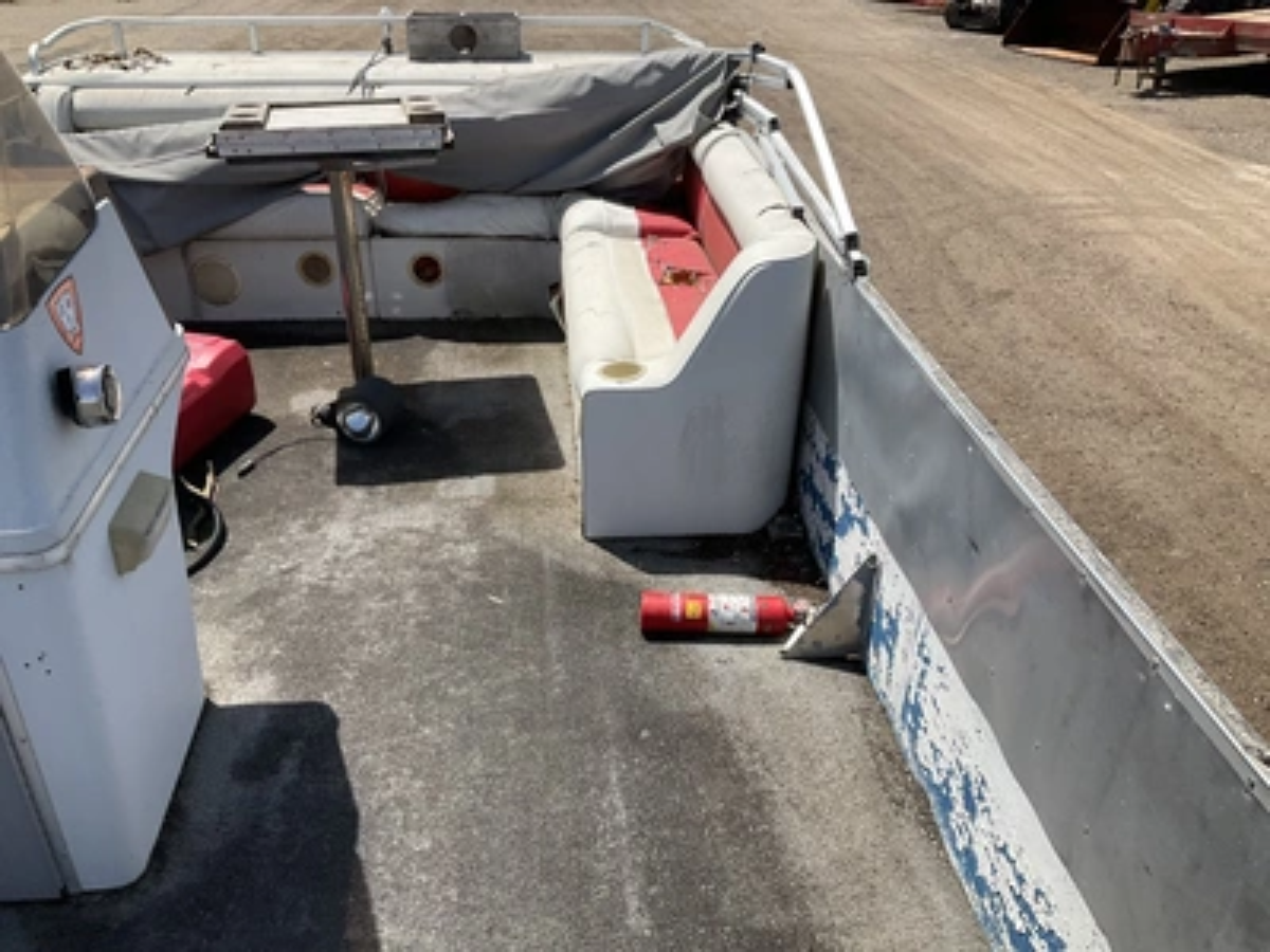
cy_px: 476
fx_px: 1064
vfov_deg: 48.2
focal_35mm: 29
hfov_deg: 61.7
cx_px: 635
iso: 25
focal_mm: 3
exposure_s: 1/1626
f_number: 1.8
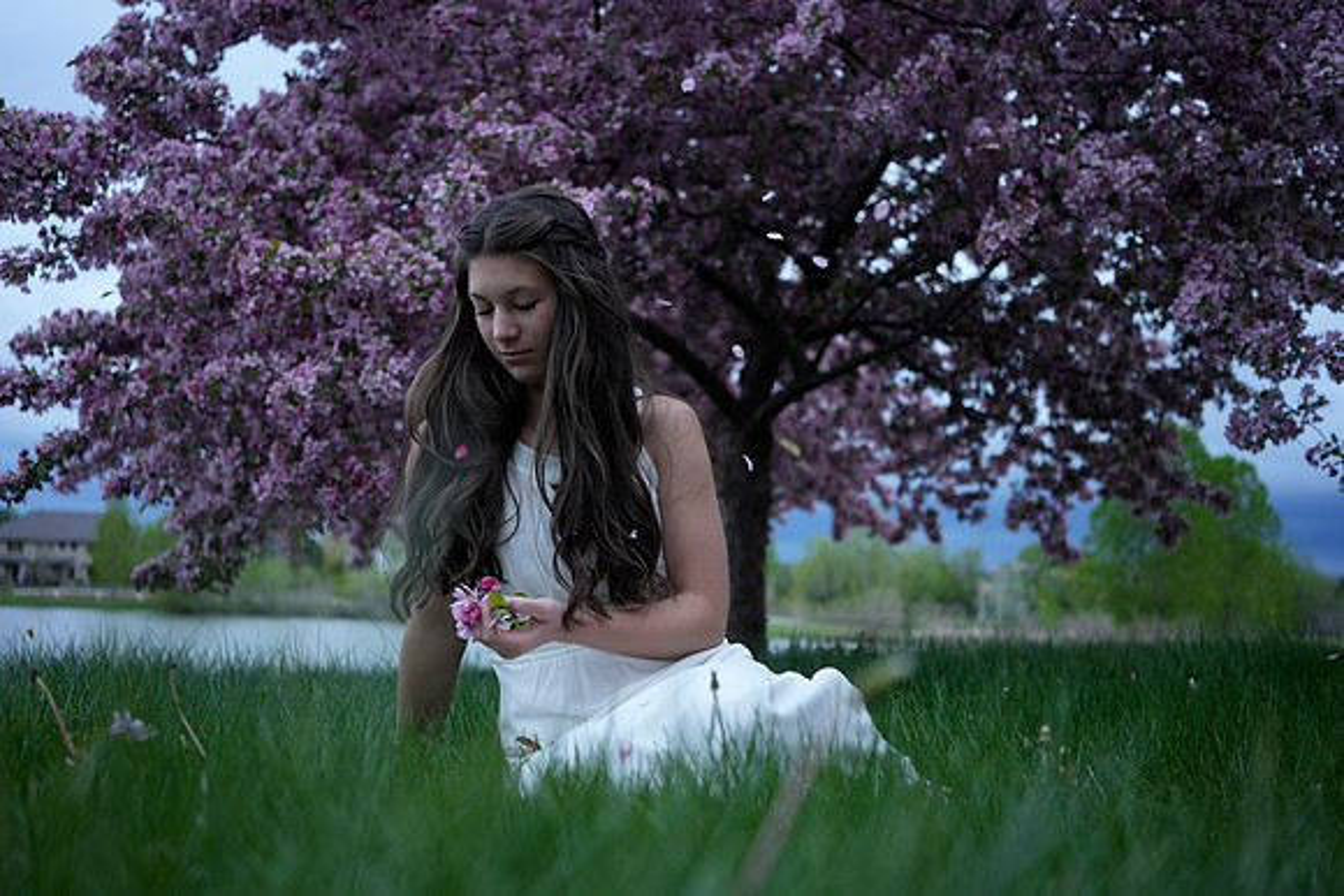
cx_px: 672
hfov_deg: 54.4
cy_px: 448
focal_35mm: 35
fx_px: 1307
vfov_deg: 37.9
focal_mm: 35
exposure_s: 1/500
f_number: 2.8
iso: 400
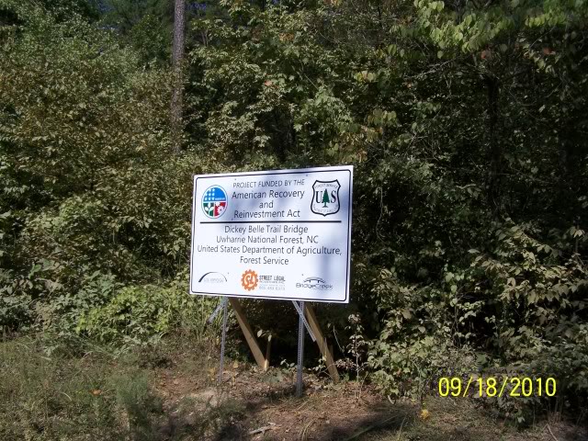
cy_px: 220
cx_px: 294
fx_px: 645
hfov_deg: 49.0
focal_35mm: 38
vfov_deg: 37.7
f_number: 4
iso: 64
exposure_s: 1/640
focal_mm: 6.3
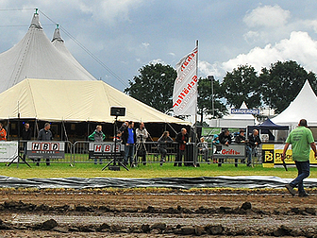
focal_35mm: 79
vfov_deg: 18.5
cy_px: 187
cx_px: -40
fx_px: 723
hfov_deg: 23.1
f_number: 5
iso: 500
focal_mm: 18
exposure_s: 1/4000
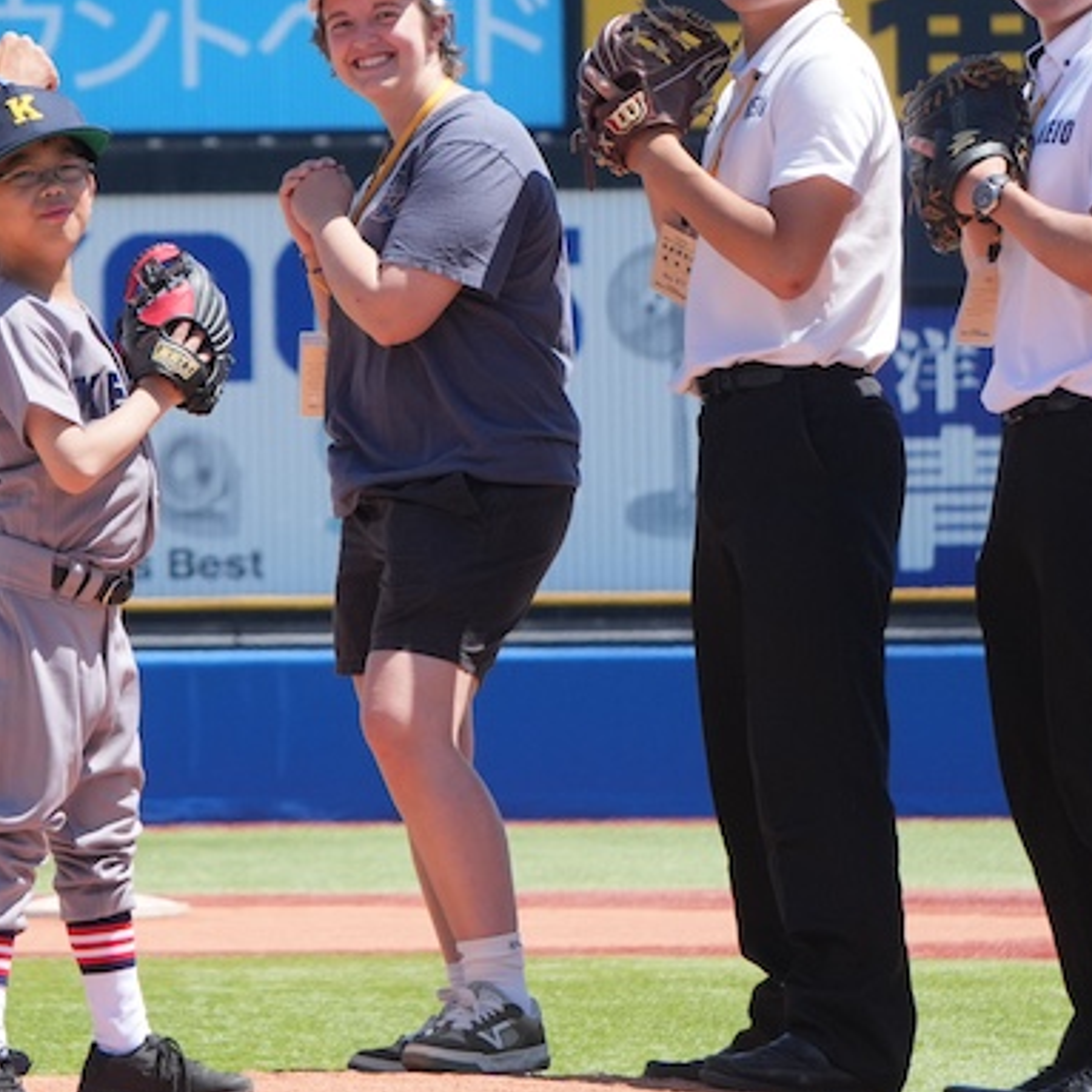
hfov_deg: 6.6
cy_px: 261
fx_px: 9390
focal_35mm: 263
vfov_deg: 6.6
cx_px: 279
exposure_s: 1/2000
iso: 500
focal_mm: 79
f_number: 5
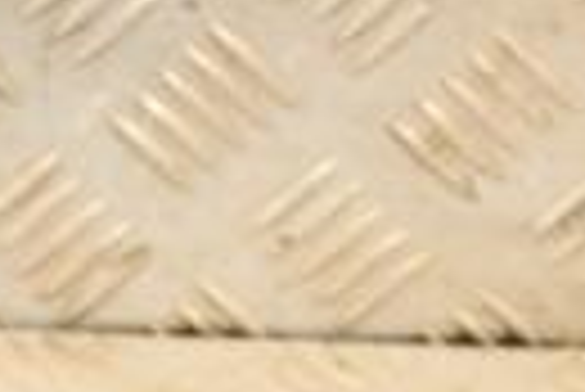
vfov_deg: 4.1
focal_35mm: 332
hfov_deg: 6.2
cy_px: 505
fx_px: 5401
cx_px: -184
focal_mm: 48
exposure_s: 1/200
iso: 800
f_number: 4.8
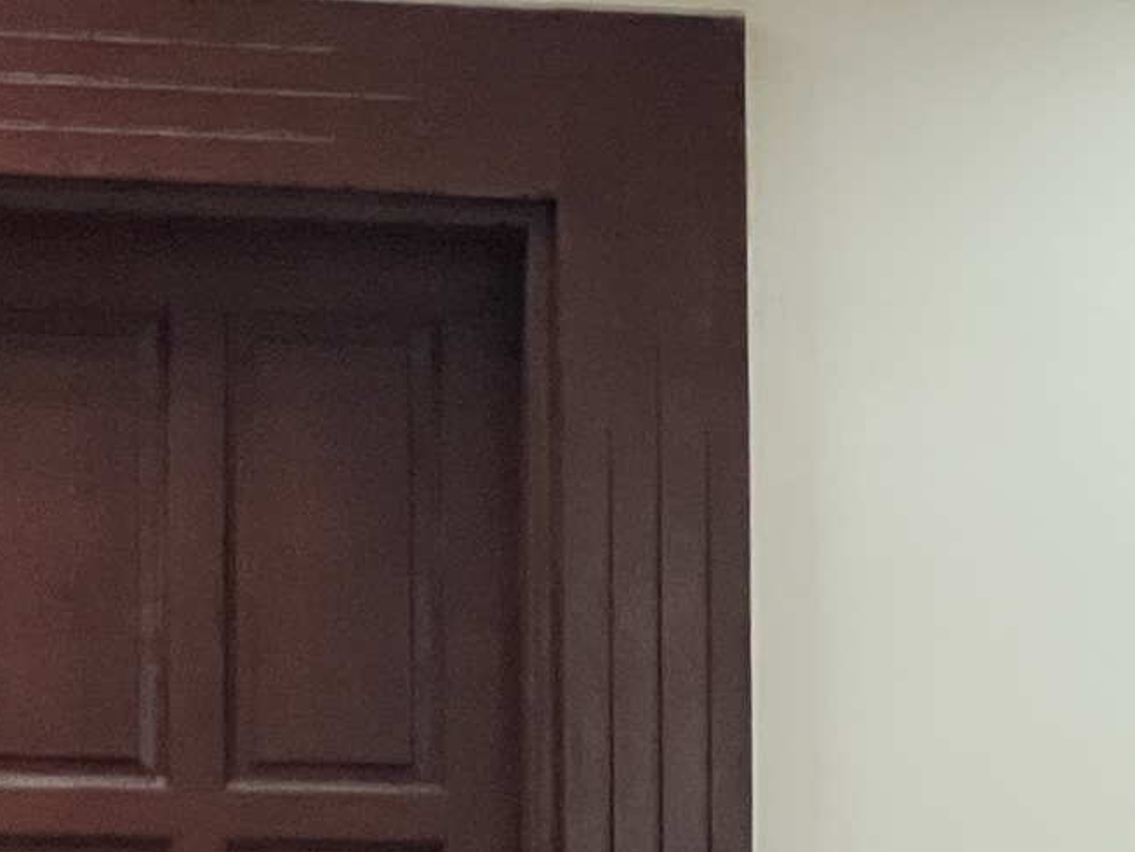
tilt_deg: -0.5
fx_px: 8231
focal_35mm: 251
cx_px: 2187
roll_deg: +0.6
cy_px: 1335
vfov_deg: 5.9
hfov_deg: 7.6
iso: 200
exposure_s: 1/50
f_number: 2.2
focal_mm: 7.5
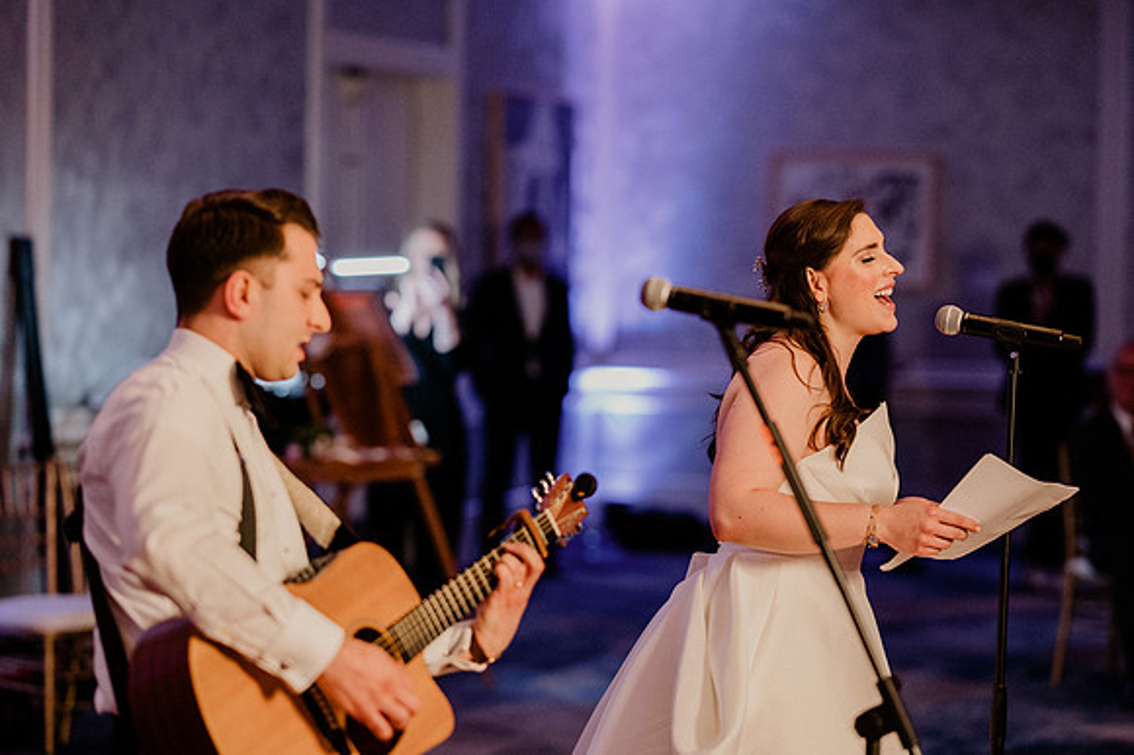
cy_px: 378
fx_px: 3333
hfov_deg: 19.3
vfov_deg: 12.9
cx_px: 564
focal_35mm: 106
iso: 4000
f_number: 2.2
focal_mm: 105
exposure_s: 1/640
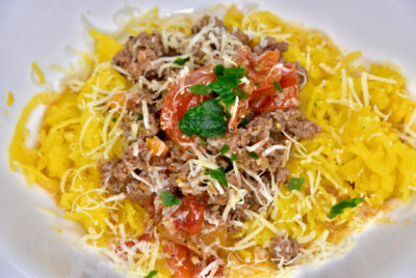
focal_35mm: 128
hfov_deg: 16.0
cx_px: 208
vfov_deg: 10.8
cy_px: 139
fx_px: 1475
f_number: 7.1
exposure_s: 1/200
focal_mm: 85
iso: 800
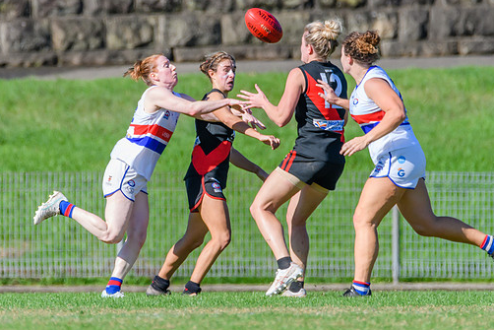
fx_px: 15812
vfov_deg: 1.2
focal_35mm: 1152
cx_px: 190
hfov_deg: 1.8
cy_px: 115
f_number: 6.3
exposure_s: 1/1600
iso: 720
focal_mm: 600
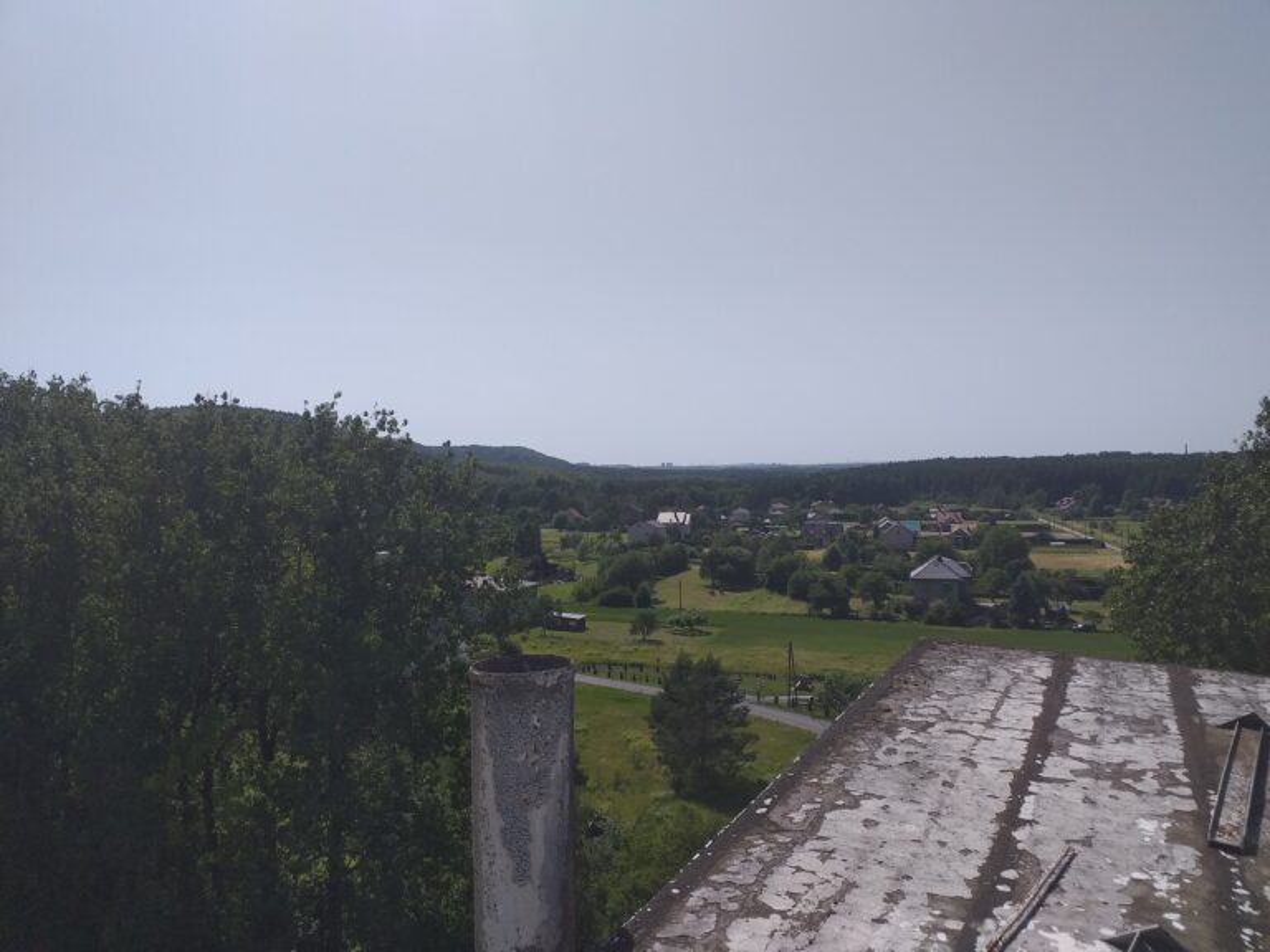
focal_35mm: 27
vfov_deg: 51.4
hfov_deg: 65.3
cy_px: 476
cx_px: 635
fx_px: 991
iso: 40
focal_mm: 3.6
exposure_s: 1/2801
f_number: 1.9
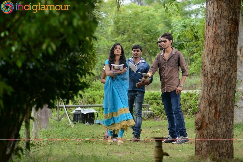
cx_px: 122
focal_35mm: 200
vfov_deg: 6.9
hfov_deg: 10.3
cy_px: 81
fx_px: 1350
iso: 640
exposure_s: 1/250
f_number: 8
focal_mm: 200
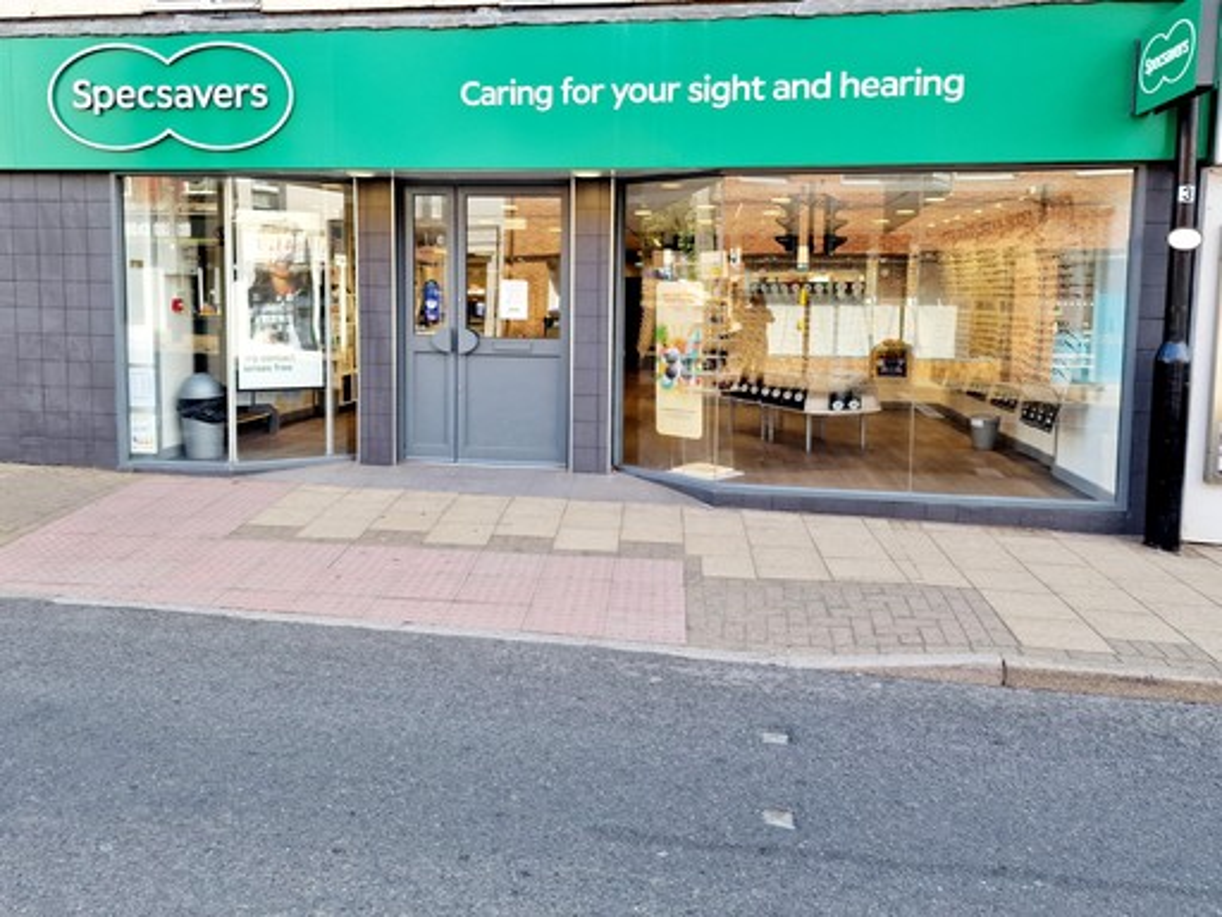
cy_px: 458
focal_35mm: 23
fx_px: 812
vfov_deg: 58.9
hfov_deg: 73.9
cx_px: 611
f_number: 1.8
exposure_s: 1/244
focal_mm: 6.4
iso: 50
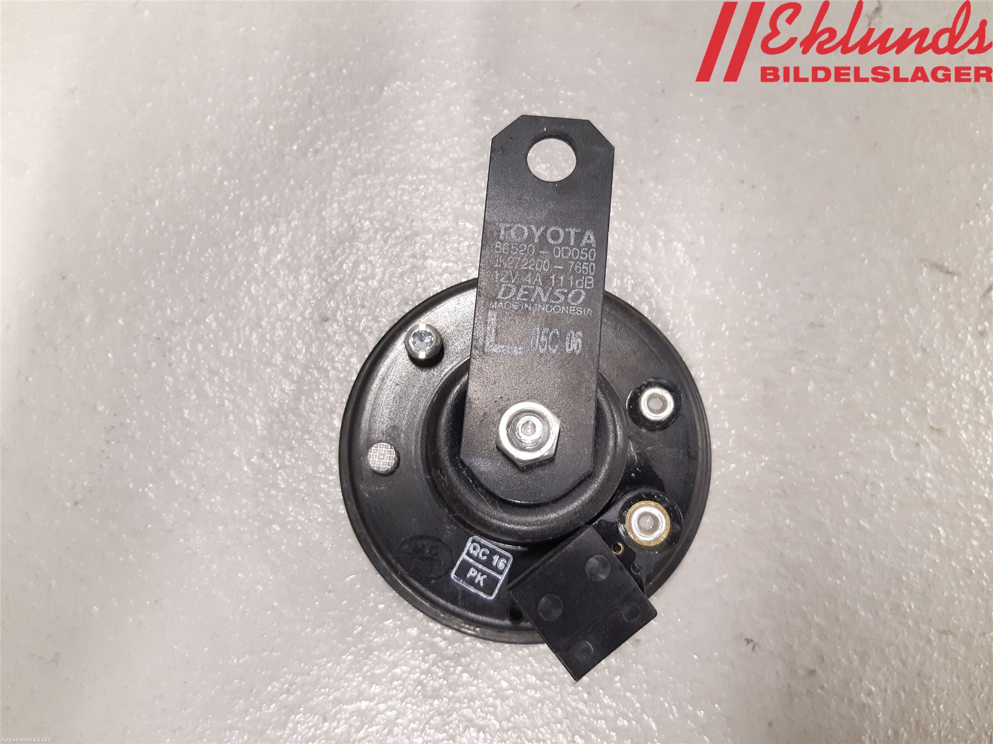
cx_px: 496
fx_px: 746
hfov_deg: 67.3
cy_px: 372
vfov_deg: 53.1
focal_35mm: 26
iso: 250
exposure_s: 1/33
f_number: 1.7
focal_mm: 3.93
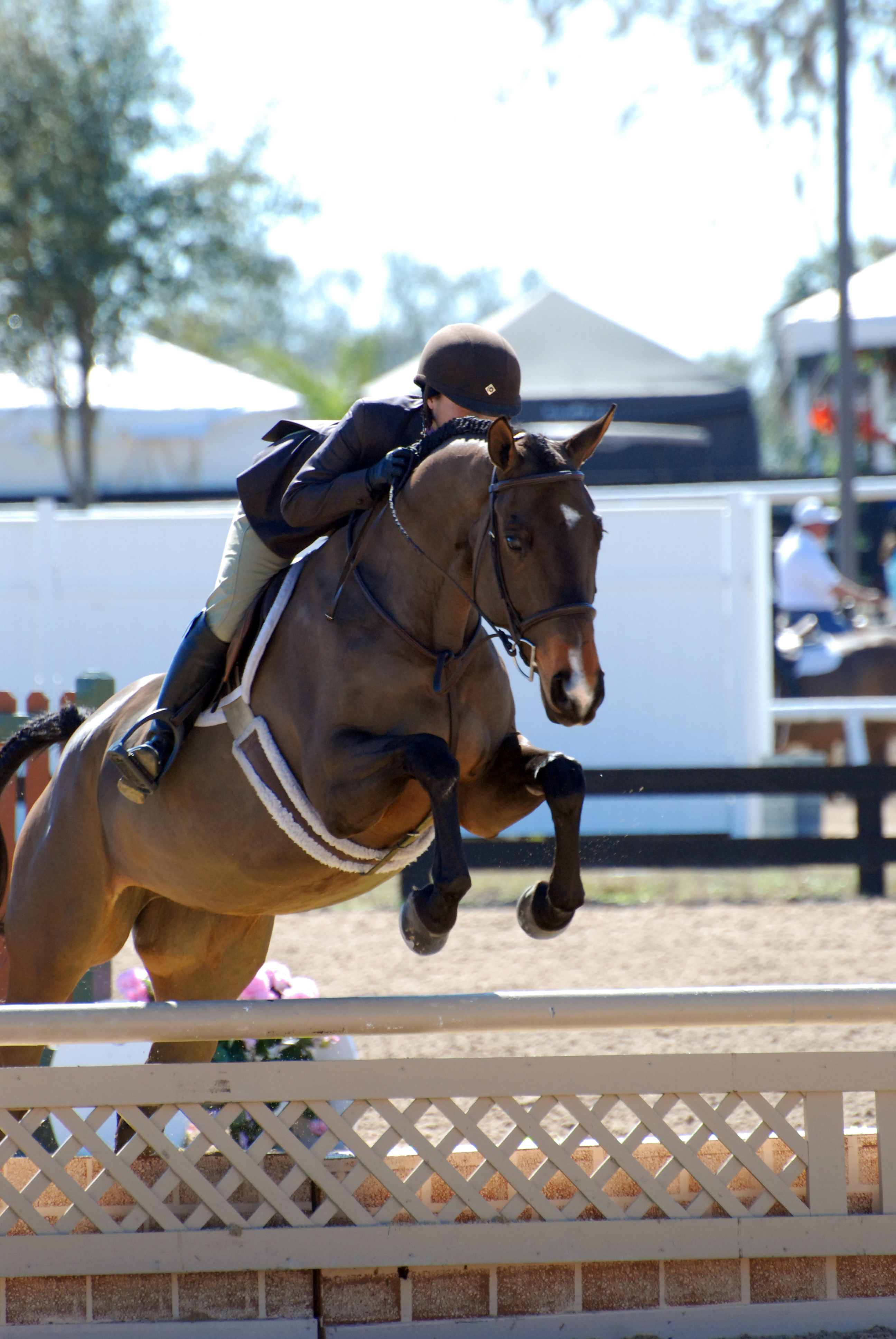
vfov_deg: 4.6
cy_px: 670
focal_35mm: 450
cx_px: 448
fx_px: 16751
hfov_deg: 3.1
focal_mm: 300
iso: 500
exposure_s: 1/640
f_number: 5.6
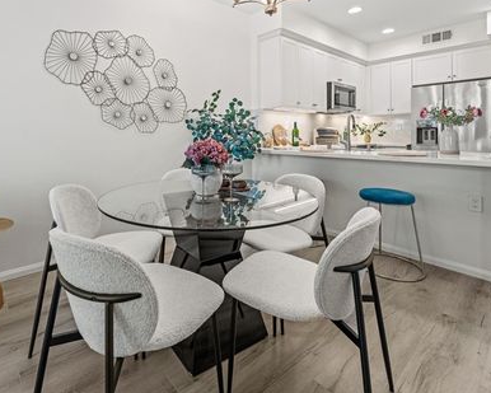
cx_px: 205
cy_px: 199
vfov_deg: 77.0
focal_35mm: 17
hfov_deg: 88.8
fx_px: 247
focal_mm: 14
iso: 400
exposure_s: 1/10
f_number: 5.6
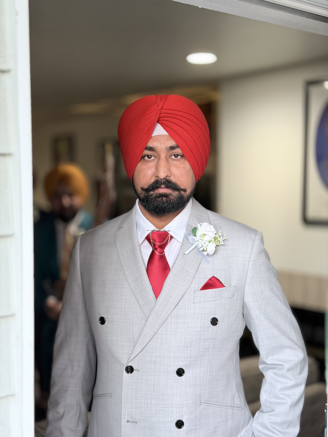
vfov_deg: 39.7
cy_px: 218
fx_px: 606
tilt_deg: -3.7
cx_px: 164
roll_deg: +0.1
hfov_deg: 30.3
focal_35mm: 48
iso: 80
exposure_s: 1/60
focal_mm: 6.76
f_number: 1.78
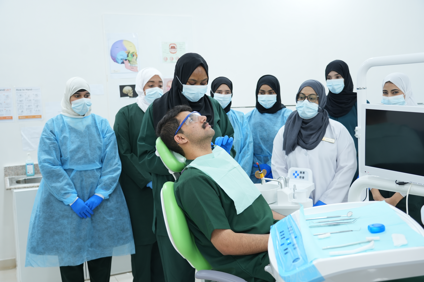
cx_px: 212
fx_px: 471
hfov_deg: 48.5
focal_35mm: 40
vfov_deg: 33.4
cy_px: 141
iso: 250
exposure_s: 1/20
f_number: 4
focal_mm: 40
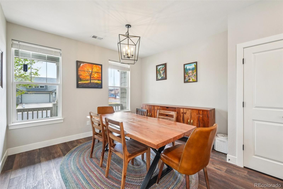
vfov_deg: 77.3
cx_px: 142
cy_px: 94
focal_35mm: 15
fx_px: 118
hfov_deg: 100.4
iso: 800
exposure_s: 1/20
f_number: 8
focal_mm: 10
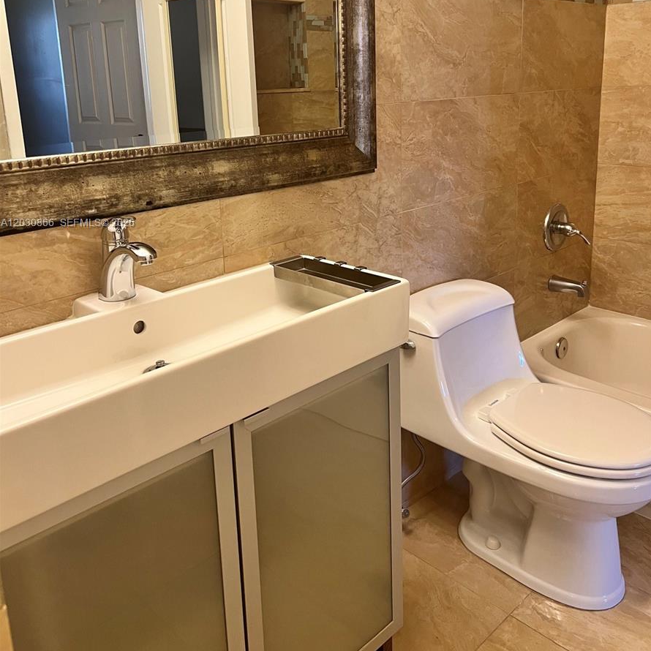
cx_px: 328
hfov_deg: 52.5
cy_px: 224
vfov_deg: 51.7
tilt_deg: -13.7
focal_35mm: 31
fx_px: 660
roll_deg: +1.6
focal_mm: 5.7
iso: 80
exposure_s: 1/60
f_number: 1.5
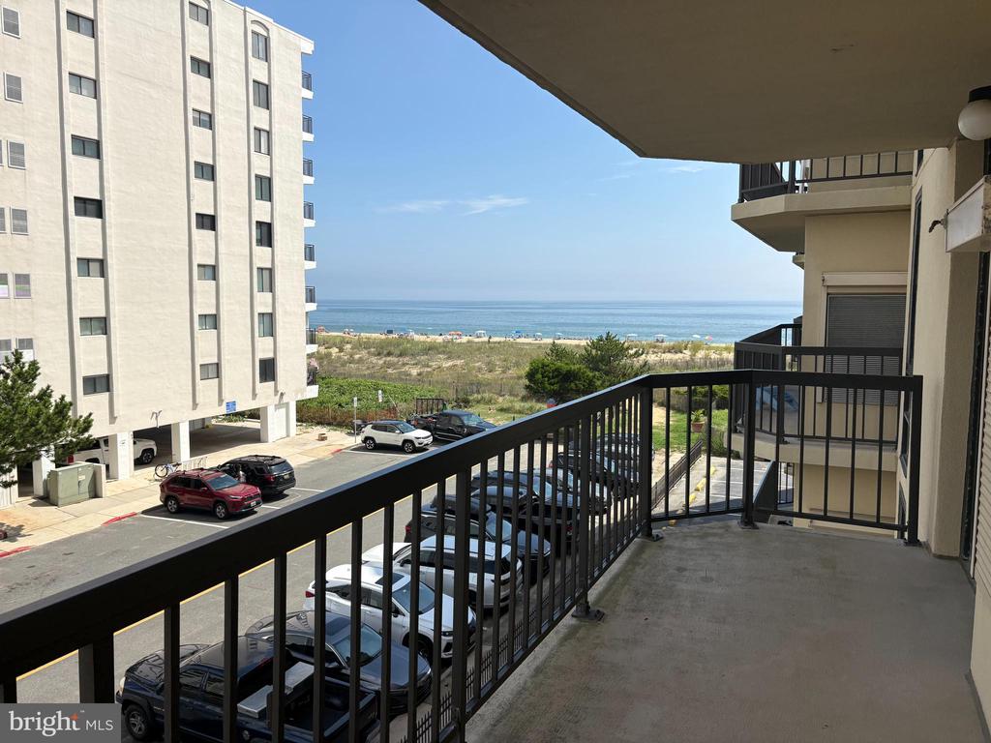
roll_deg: +0.0
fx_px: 744
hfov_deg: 67.3
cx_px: 496
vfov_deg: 53.1
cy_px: 372
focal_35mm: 26
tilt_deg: -3.9
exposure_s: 1/4329
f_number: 1.6
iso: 50
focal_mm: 5.96
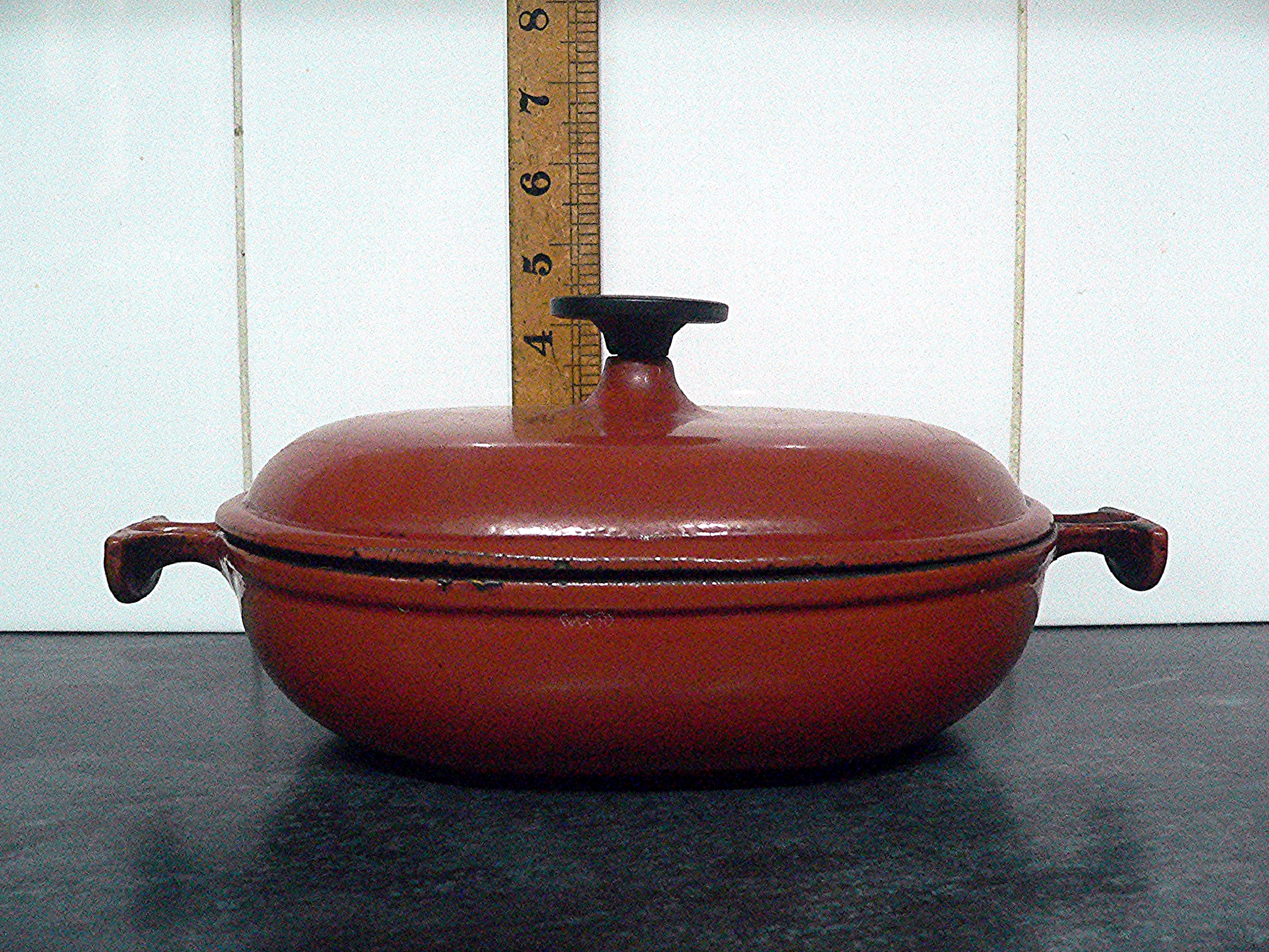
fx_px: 1320
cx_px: 634
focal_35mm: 36
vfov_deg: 39.7
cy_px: 476
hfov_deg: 51.4
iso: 400
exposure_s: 1/25
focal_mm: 6
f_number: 2.8
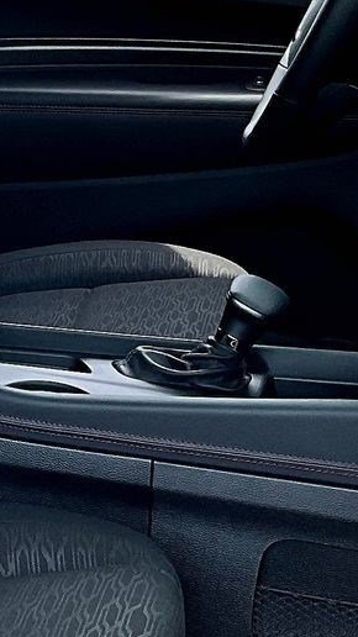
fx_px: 1655
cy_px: 157
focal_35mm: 98
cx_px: -414
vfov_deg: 21.6
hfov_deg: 11.0
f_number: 1.8
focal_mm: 3
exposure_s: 1/465
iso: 25
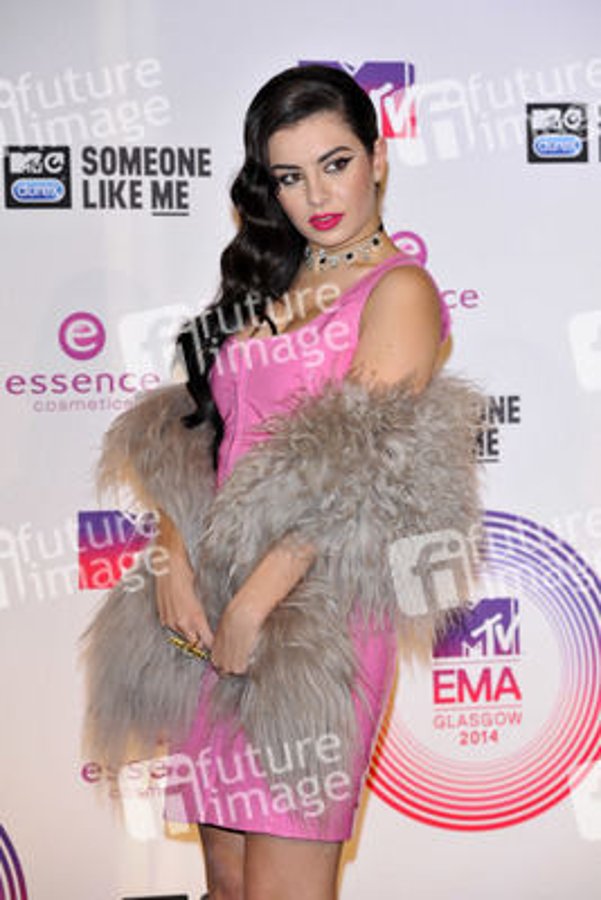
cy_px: 450
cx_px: 300
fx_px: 3127
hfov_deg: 11.0
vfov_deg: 16.4
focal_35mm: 125
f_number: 7.1
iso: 800
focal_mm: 125
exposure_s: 1/250
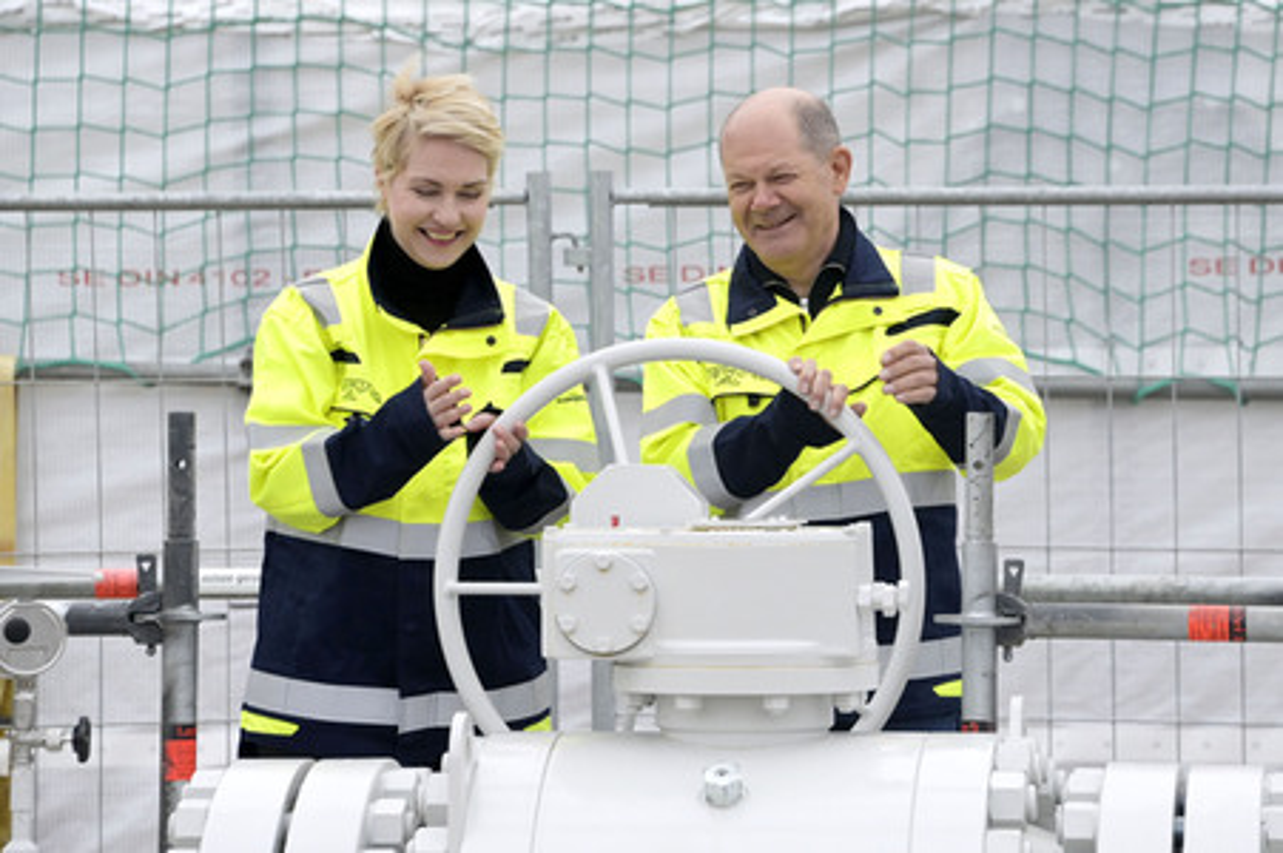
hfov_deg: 11.4
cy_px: 426
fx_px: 6410
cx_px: 642
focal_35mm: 180
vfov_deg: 7.6
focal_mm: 180
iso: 4000
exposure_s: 1/400
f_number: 6.3
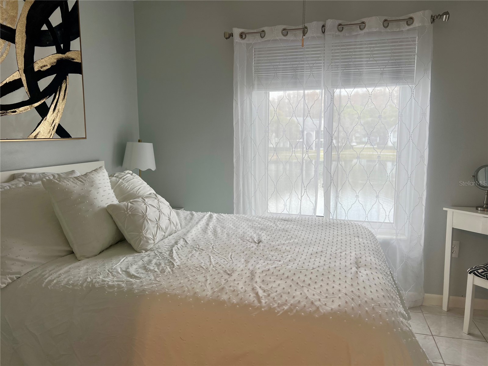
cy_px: 183
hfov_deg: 67.3
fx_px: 367
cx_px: 244
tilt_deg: -7.8
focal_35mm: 26
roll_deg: +0.1
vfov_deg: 53.1
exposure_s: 1/120
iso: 40
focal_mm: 5.7
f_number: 1.5
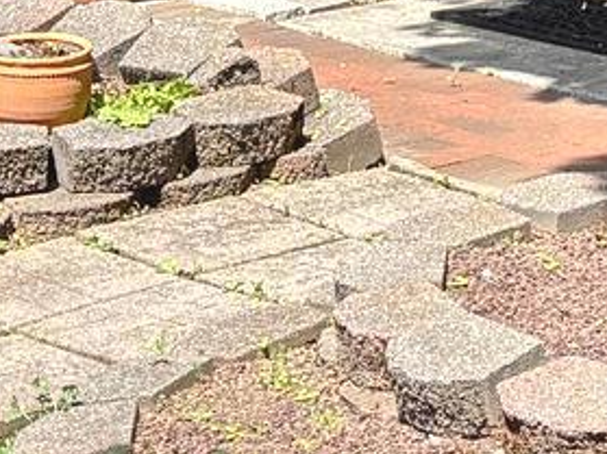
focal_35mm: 191
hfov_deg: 10.2
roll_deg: -0.2
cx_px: 711
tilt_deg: +5.9
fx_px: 3348
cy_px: -899
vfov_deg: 7.0
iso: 50
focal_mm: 5.96
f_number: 1.6
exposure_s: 1/1499
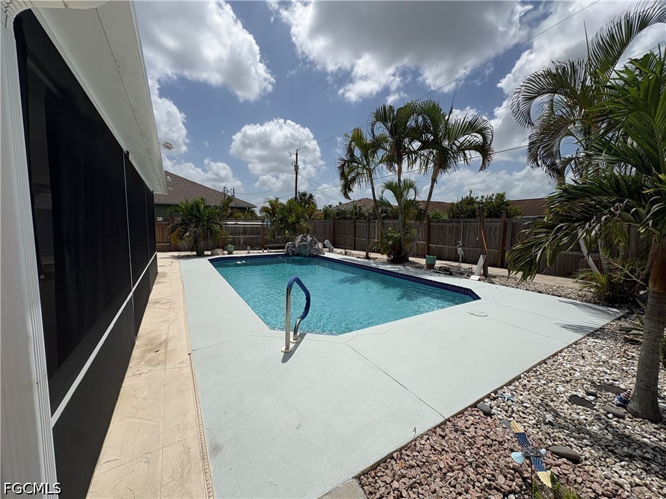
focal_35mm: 14
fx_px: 269
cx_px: 333
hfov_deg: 102.1
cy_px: 250
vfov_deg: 85.7
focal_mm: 2.22
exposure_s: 1/5263
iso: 50
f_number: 2.2
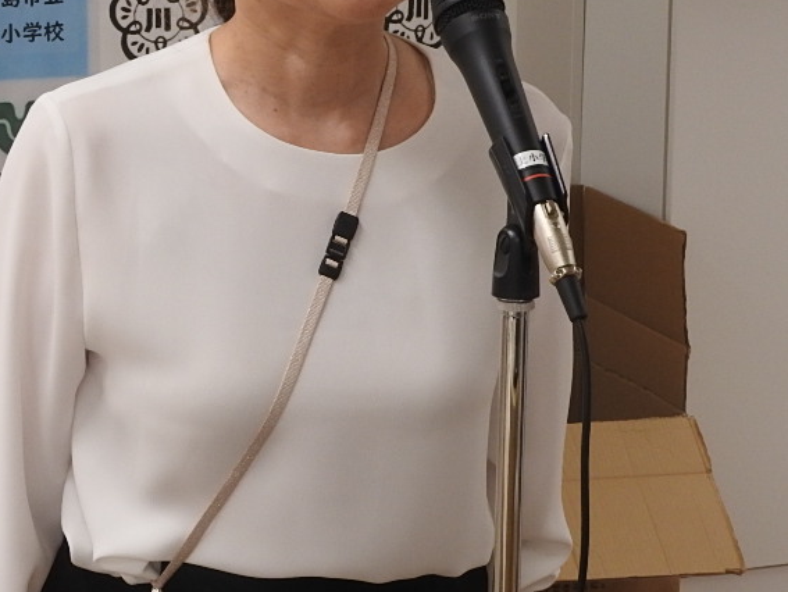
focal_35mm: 141
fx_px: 3212
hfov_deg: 14.0
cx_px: 359
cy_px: 250
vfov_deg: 10.5
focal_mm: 9
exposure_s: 1/20
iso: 110
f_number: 5
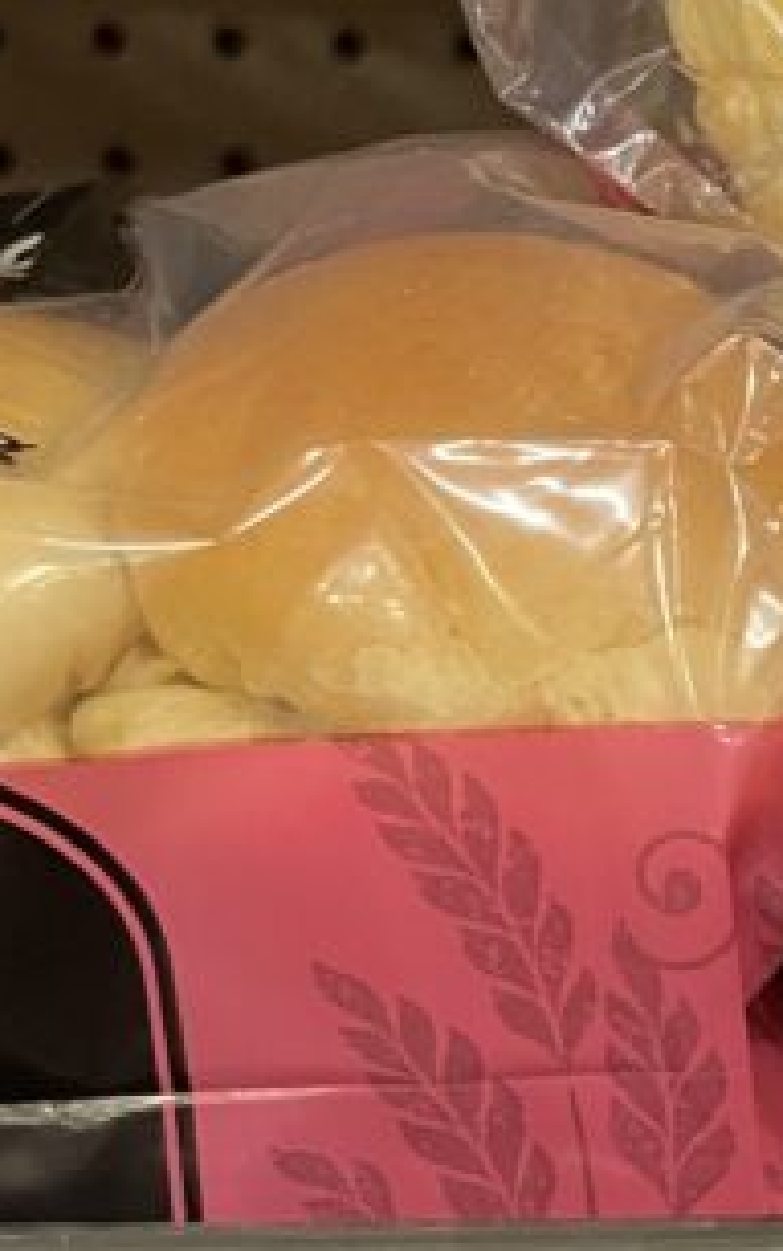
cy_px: 1170
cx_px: 1350
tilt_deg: -14.4
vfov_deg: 21.9
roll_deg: -0.9
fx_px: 3140
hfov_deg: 13.0
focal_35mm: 92
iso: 200
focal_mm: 4.2
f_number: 1.6
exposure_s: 1/60
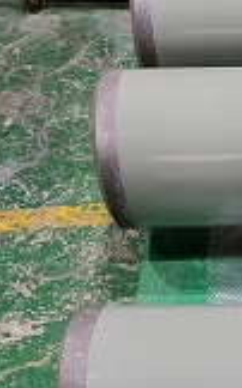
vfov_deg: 28.5
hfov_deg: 17.6
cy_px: 378
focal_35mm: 68
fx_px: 719
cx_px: 333
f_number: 1.8
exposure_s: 1/120
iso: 250
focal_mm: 4.25
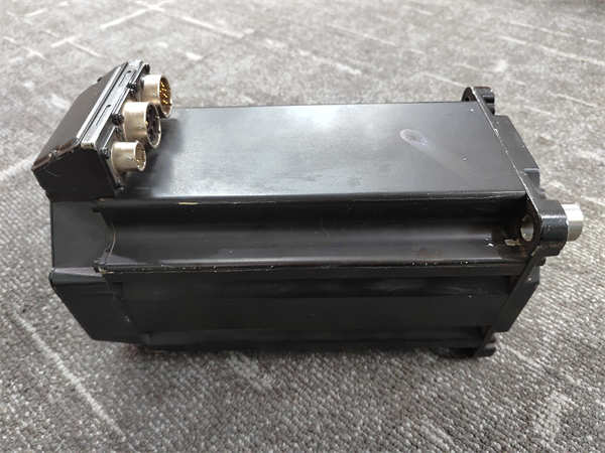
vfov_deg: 58.9
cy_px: 226
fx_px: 402
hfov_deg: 73.9
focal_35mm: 23
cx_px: 302
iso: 5080
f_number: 1.9
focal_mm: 5.52
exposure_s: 1/33.3
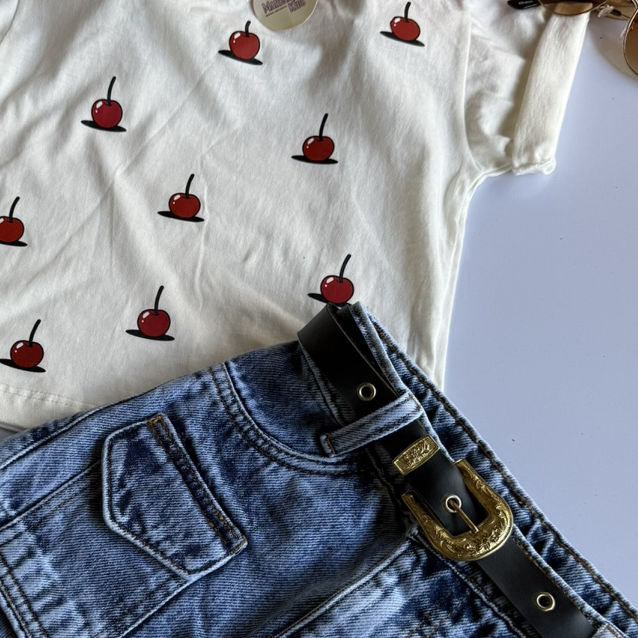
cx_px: 172
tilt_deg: -68.2
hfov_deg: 32.9
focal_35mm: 51
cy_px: 439
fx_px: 1063
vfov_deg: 33.0
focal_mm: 6.76
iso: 64
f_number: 1.78
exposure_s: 1/121
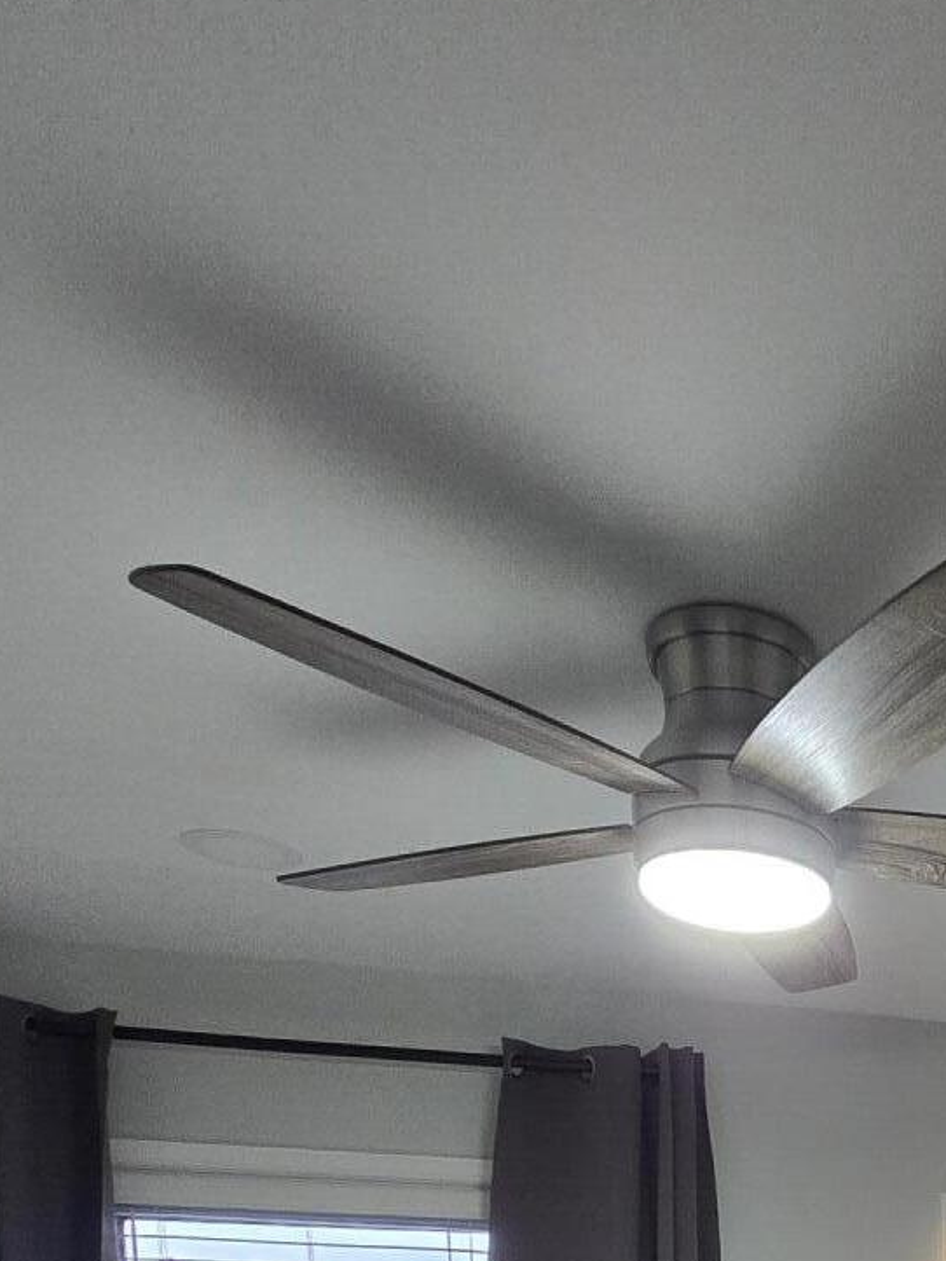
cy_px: 1553
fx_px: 1311
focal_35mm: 36
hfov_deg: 33.9
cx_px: 1063
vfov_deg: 37.3
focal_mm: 2.2
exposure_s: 1/60
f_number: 2.2
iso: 400
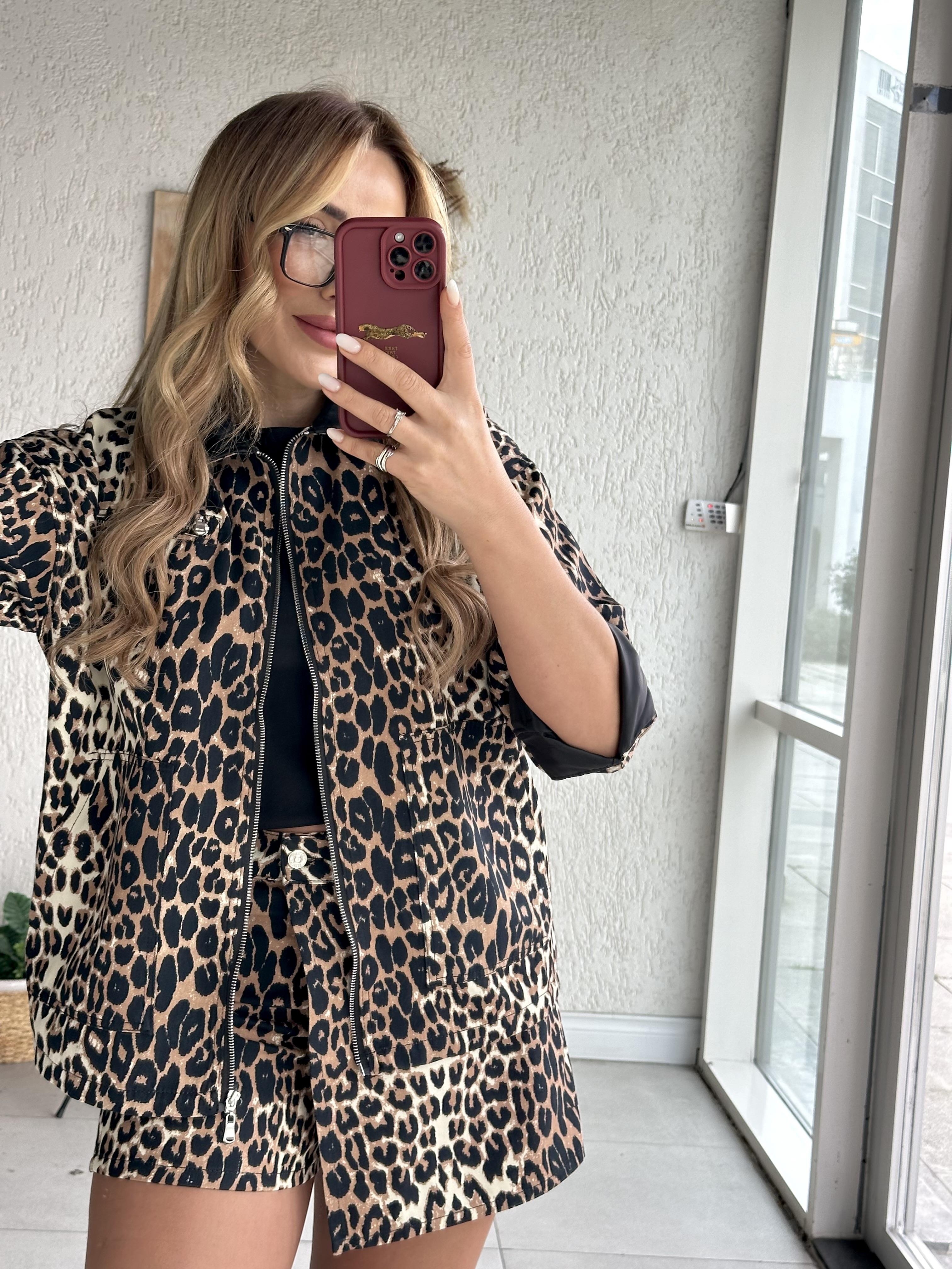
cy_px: 634
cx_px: 476
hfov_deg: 30.3
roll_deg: -4.8
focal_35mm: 48
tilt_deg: -19.0
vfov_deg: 39.7
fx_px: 1760
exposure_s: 1/196
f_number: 1.78
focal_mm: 6.86
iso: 64
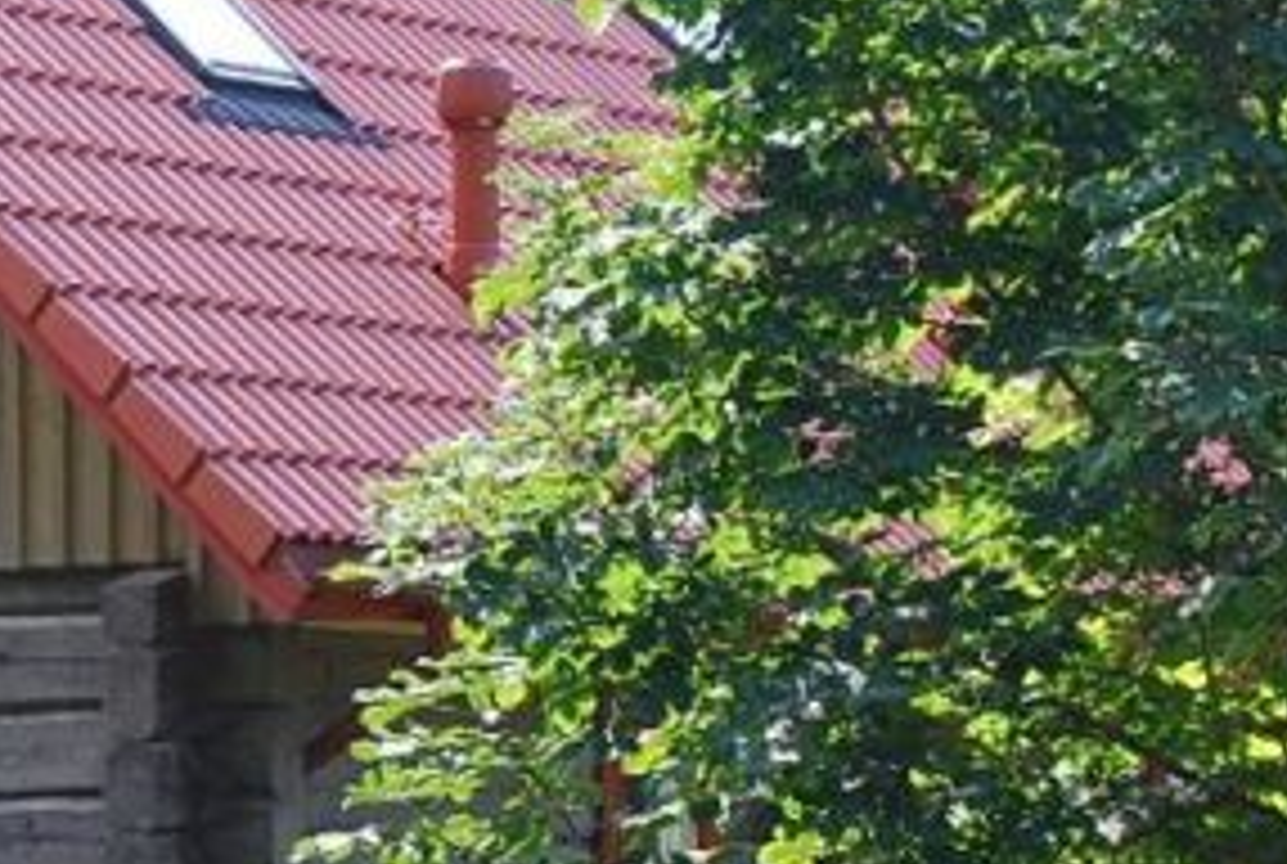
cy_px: 396
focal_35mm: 247
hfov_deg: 8.3
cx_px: -45
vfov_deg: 5.6
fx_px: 8849
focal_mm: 46
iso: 200
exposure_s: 1/100
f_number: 5.3
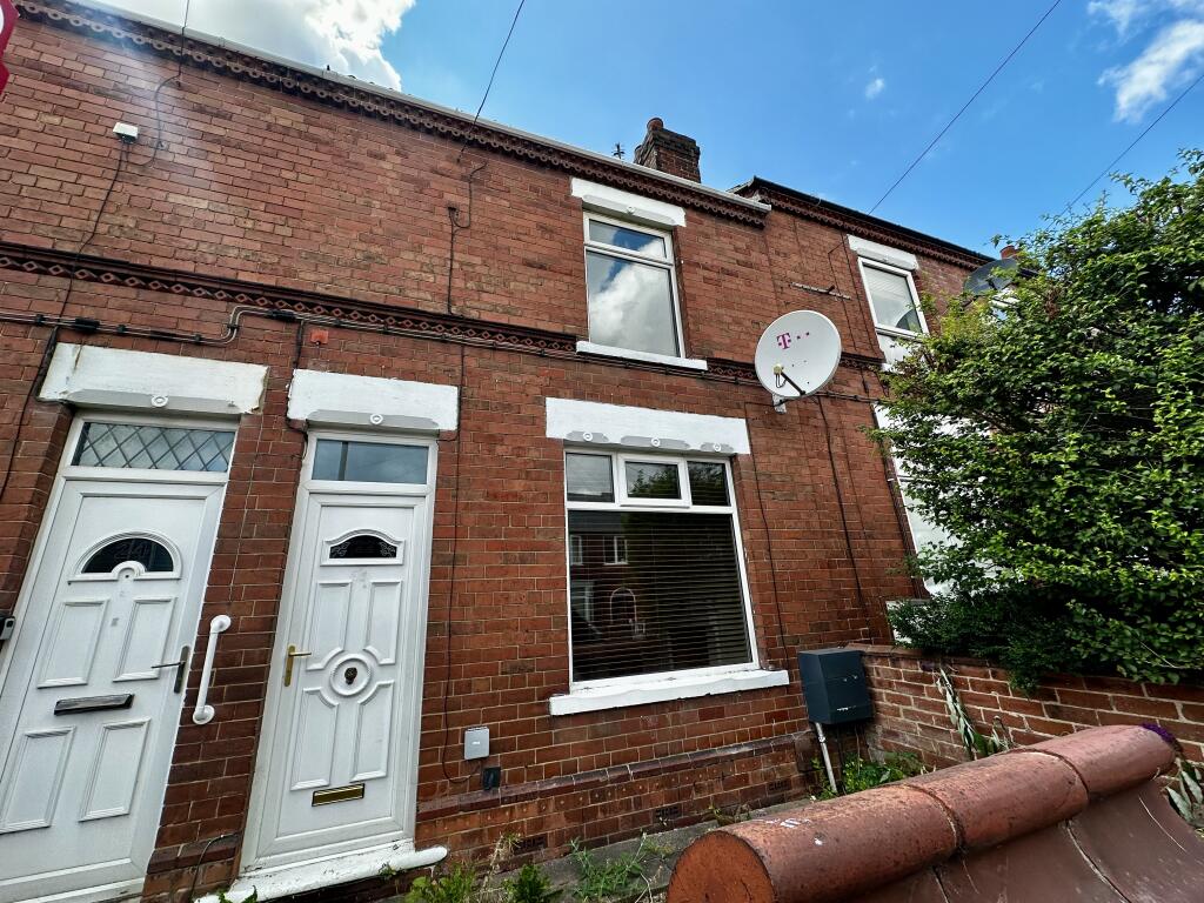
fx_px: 487
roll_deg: +3.5
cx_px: 602
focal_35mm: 14
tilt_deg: +18.6
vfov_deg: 85.7
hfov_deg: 102.1
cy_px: 452
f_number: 2.2
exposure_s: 1/651
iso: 40
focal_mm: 2.22
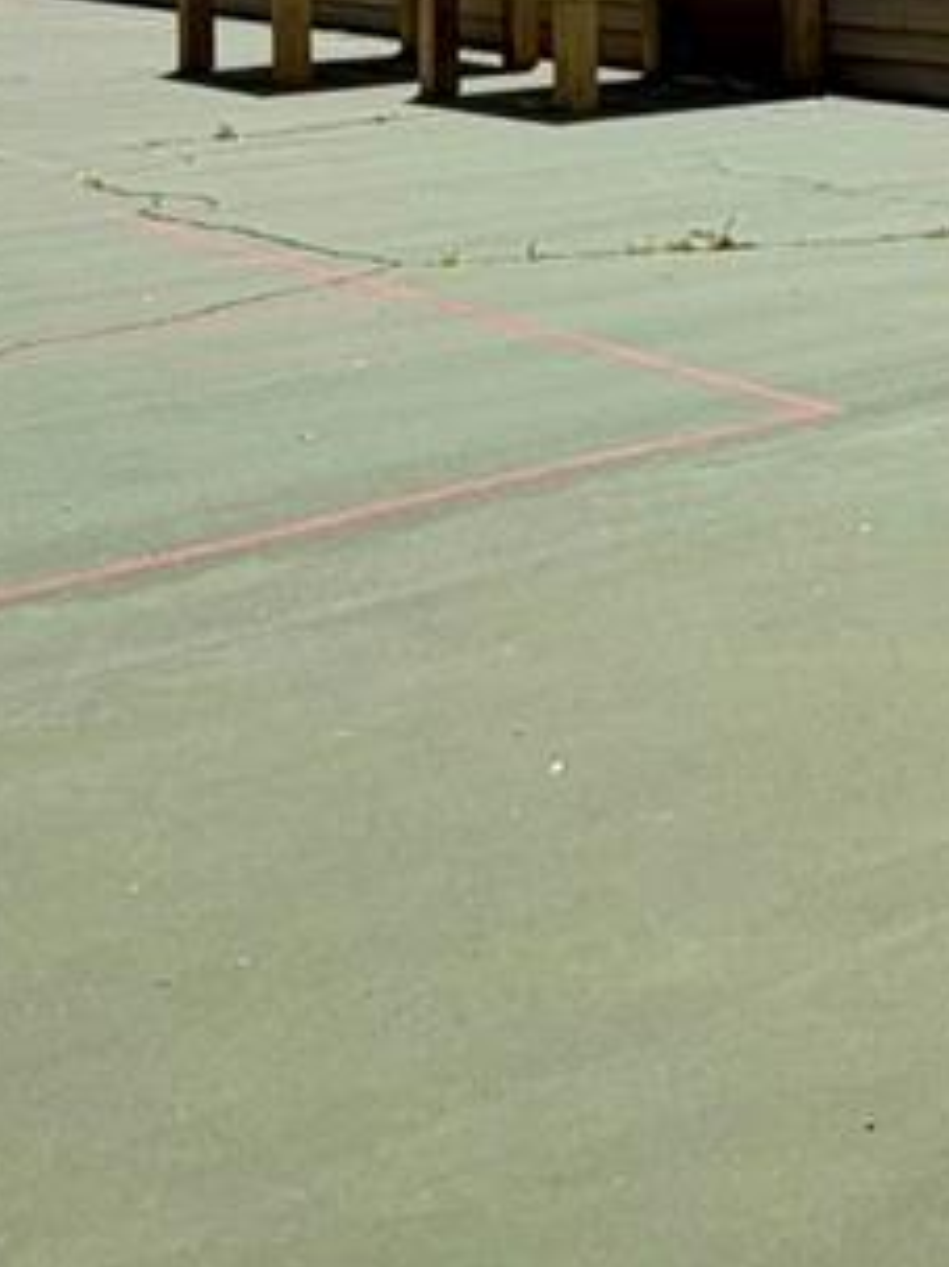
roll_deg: +0.5
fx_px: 2597
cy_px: -167
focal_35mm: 71
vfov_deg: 25.2
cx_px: 1309
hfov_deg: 18.9
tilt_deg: -0.2
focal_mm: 2.22
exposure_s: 1/942
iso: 20
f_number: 2.2
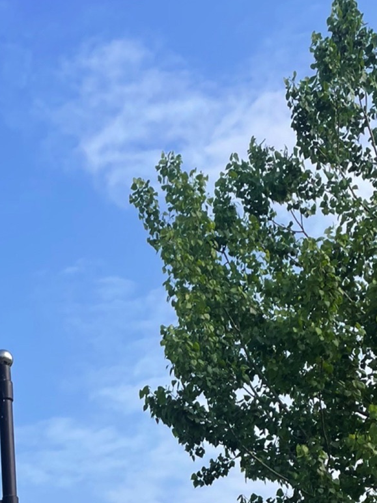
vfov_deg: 25.9
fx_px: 1002
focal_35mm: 69
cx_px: 113
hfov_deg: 21.2
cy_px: 562
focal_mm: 4.2
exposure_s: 1/2618
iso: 32
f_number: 1.6
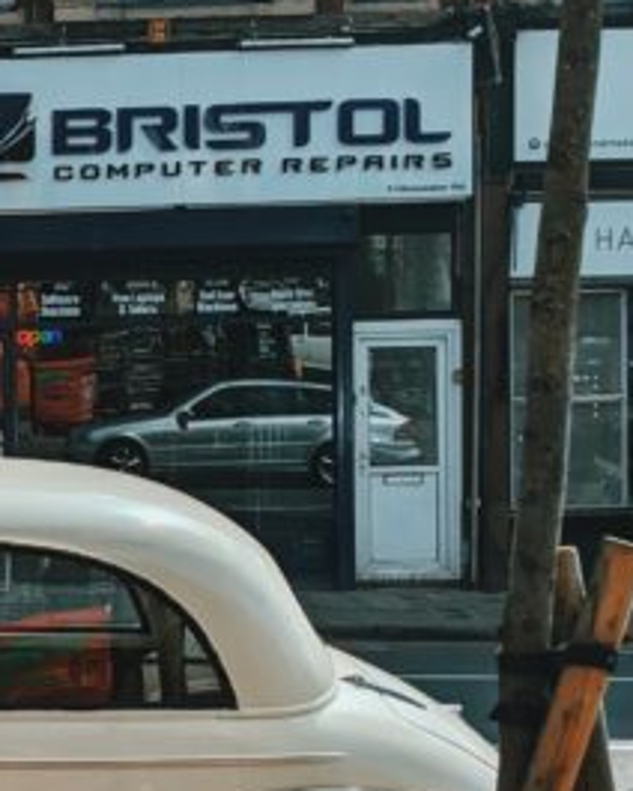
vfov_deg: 18.8
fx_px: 2389
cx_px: -266
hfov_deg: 14.3
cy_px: 400
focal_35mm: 102
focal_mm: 4.38
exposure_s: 1/5882
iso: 55
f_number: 1.73
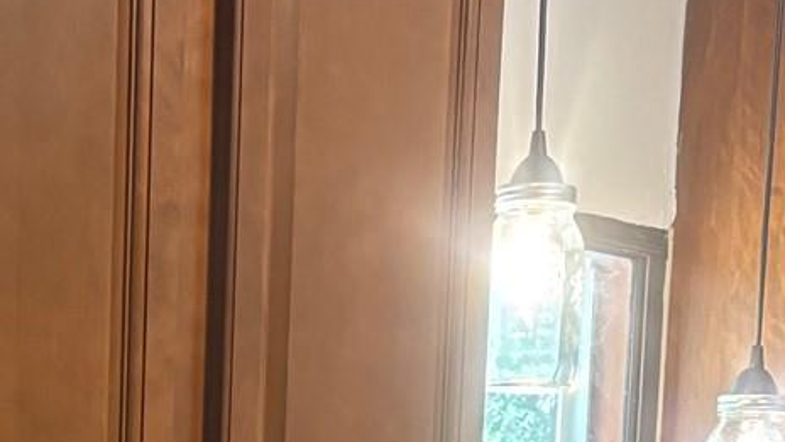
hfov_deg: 16.9
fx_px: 2602
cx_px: 81
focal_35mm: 125
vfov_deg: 8.6
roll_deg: -0.8
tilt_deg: -10.8
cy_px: 1145
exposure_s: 1/60
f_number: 1.6
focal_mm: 5.96
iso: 500
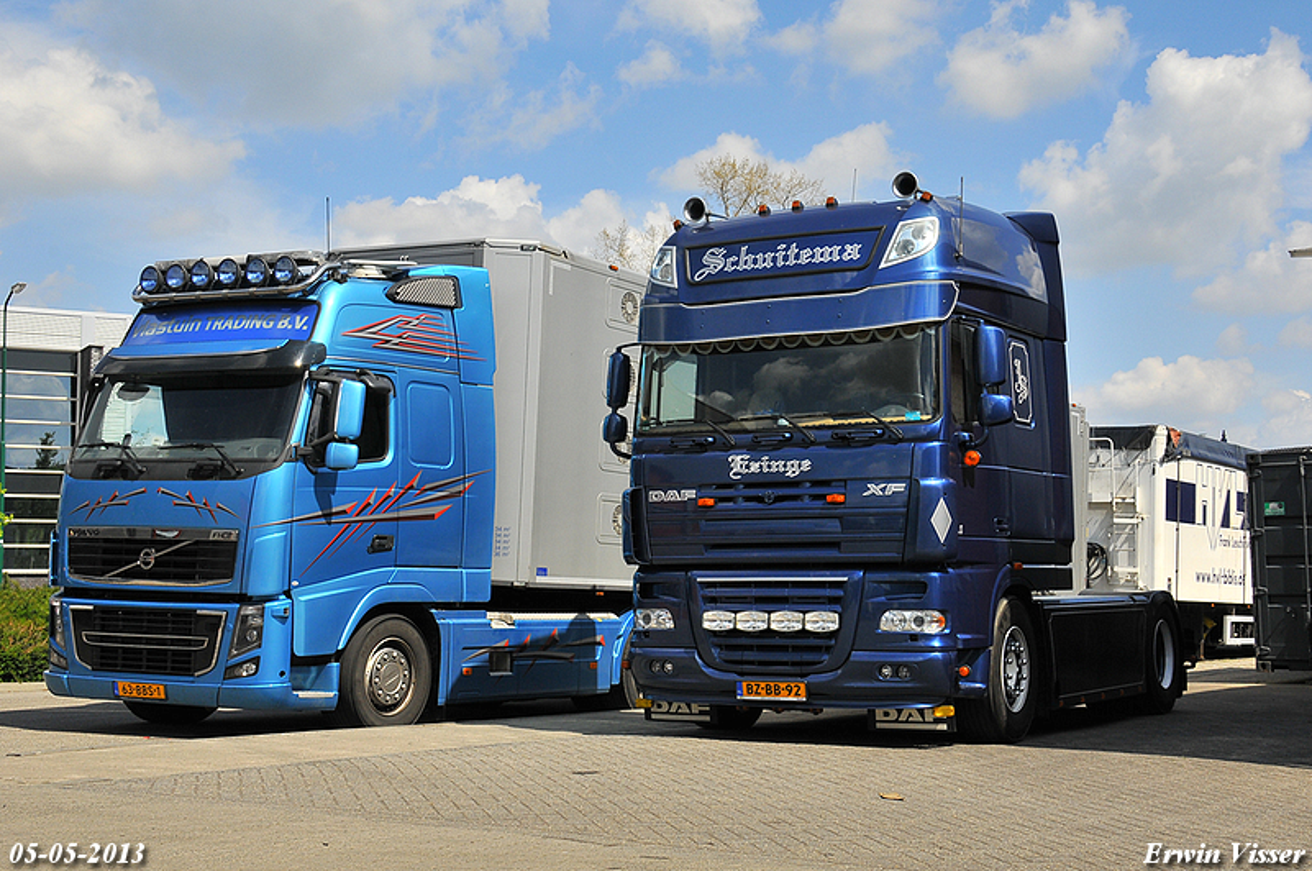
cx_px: 656
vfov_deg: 25.7
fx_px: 1911
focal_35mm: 52
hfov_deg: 37.9
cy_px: 436
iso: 320
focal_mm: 35
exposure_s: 1/500
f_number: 11
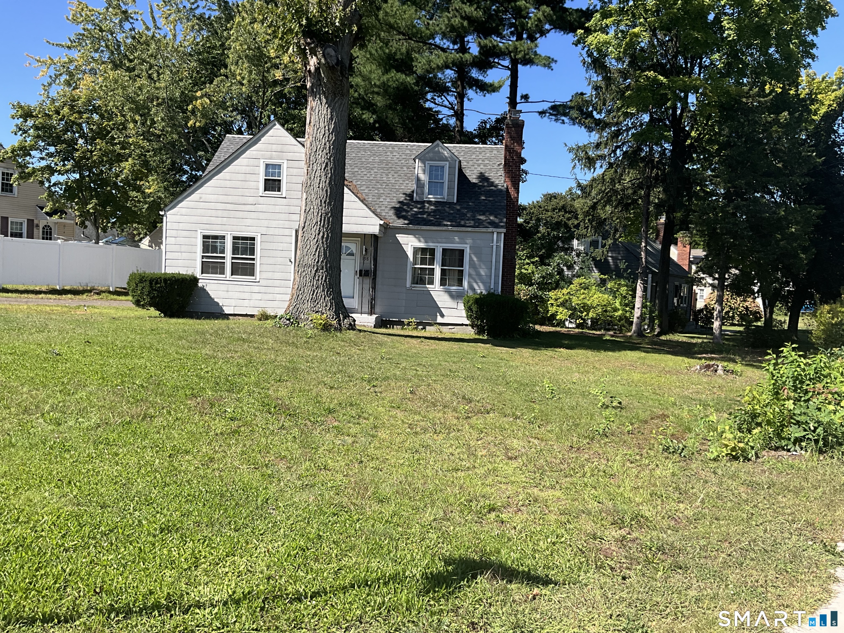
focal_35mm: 29
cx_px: 422
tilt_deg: -3.2
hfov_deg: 61.7
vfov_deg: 48.2
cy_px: 316
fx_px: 707
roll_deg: -1.5
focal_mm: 3
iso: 25
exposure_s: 1/1168
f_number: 1.8
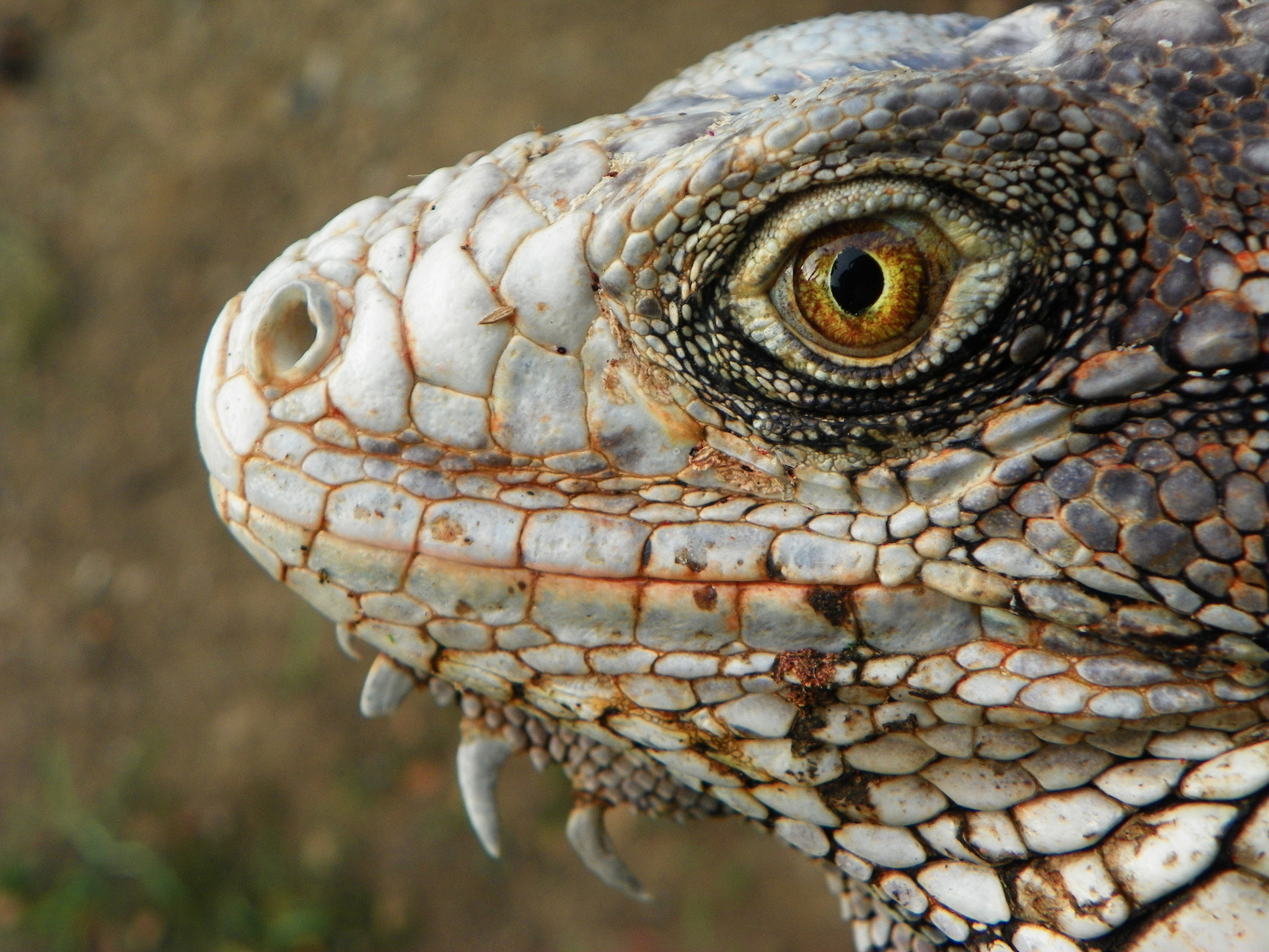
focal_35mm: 52
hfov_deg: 36.8
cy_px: 476
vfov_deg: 28.0
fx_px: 1906
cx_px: 634
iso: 64
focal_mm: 9.2
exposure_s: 1/40
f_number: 3.5
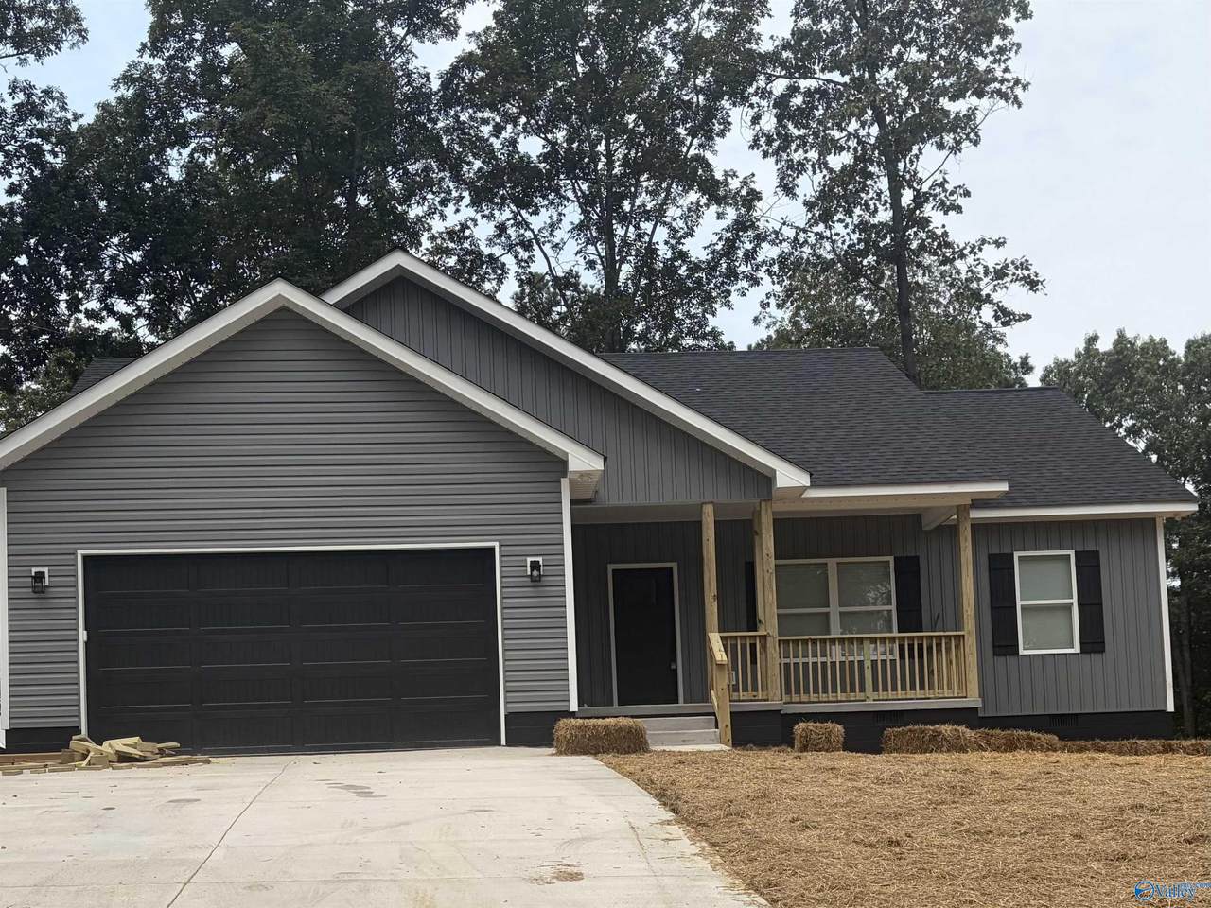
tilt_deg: +5.5
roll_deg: +2.2
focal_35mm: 26
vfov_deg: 53.1
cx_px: 606
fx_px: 910
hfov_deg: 67.3
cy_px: 454
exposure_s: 1/4065
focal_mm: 5.96
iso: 64
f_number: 1.6
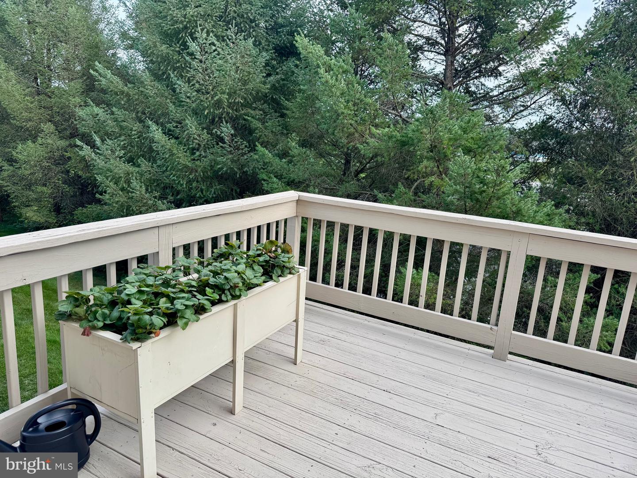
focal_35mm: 24
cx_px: 318
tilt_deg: -13.2
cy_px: 239
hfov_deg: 71.6
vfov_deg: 56.8
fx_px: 442
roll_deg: -4.0
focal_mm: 6.76
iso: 80
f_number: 1.78
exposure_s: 1/633
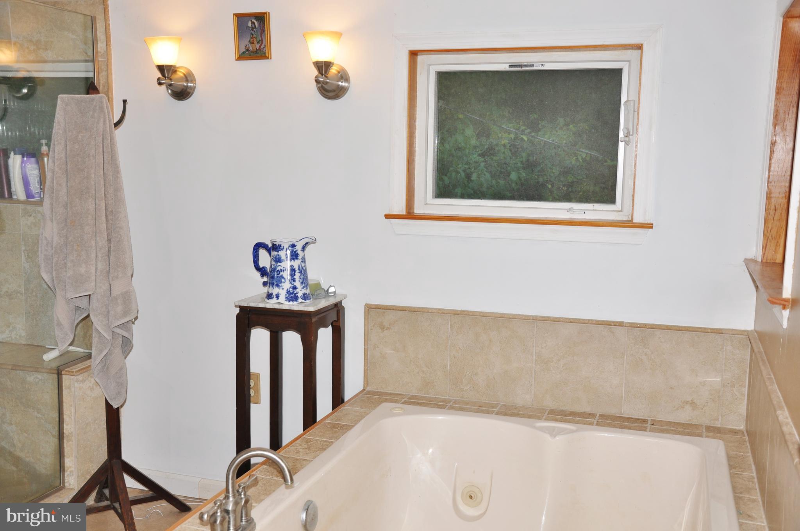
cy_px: 266
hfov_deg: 51.3
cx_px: 400
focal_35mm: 38
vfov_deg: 35.4
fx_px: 832
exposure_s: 1/60
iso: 200
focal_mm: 25
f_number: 5.6
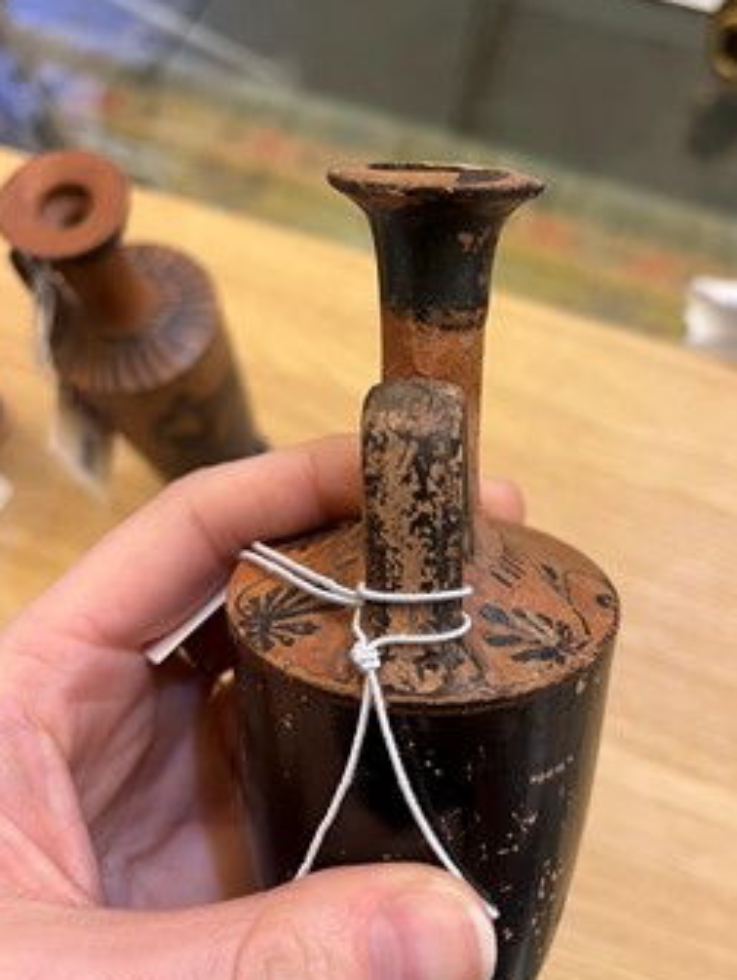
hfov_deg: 45.3
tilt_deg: -65.2
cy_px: 433
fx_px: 878
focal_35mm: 31
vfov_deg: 58.1
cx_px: 433
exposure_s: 1/50
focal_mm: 5.1
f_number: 1.6
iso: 125
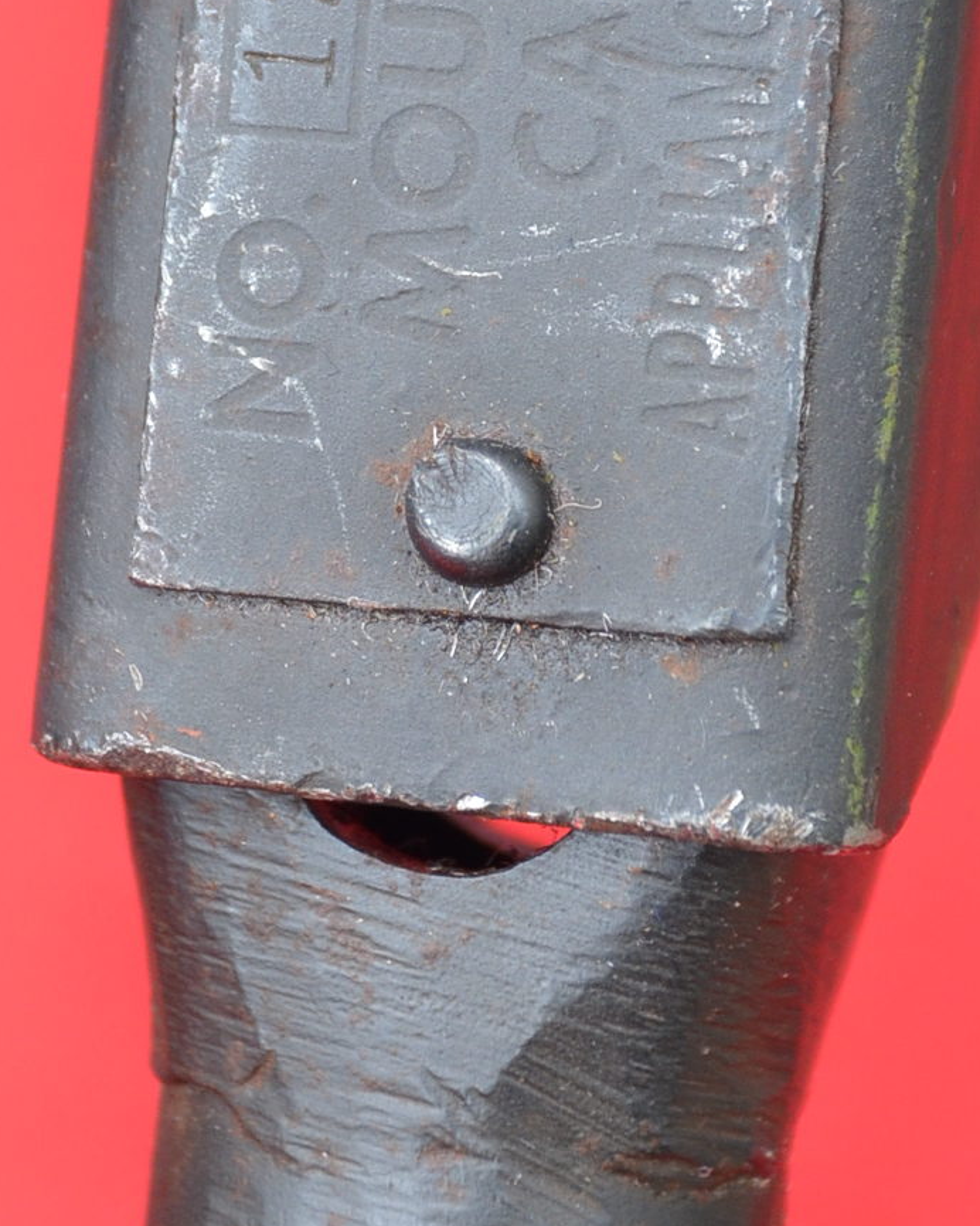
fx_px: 11602
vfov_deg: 6.0
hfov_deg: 4.8
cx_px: 557
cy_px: 40
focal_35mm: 320
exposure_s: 1/250
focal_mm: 80
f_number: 5.6
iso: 640
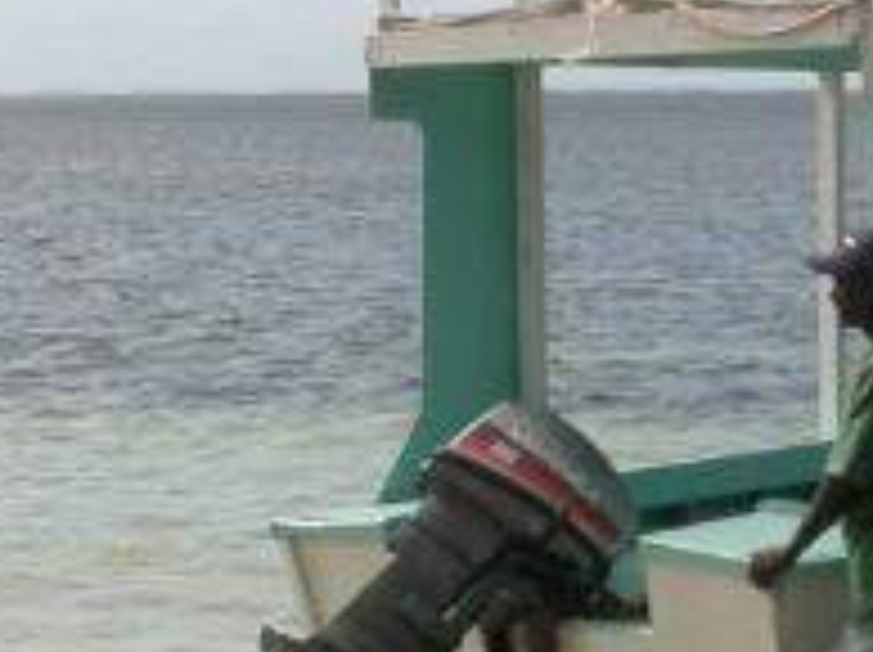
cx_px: 904
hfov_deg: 12.4
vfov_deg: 9.4
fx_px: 3955
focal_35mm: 157
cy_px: 288
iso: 100
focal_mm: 7.85
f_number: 7.5
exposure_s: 1/498
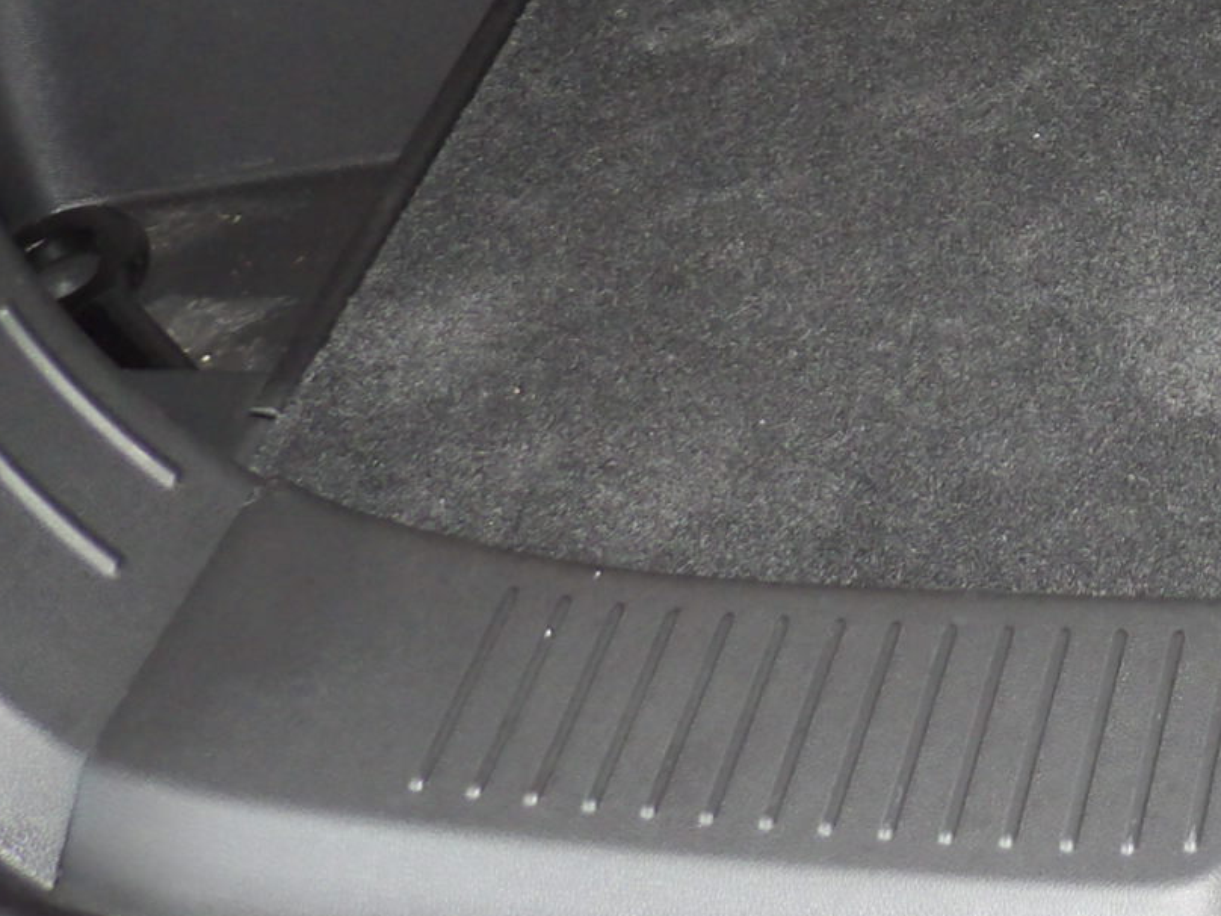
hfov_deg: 21.7
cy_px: -373
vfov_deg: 17.6
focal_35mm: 77
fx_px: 2716
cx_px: 1765
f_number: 3.2
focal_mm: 4.3
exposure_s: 1/31
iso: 200
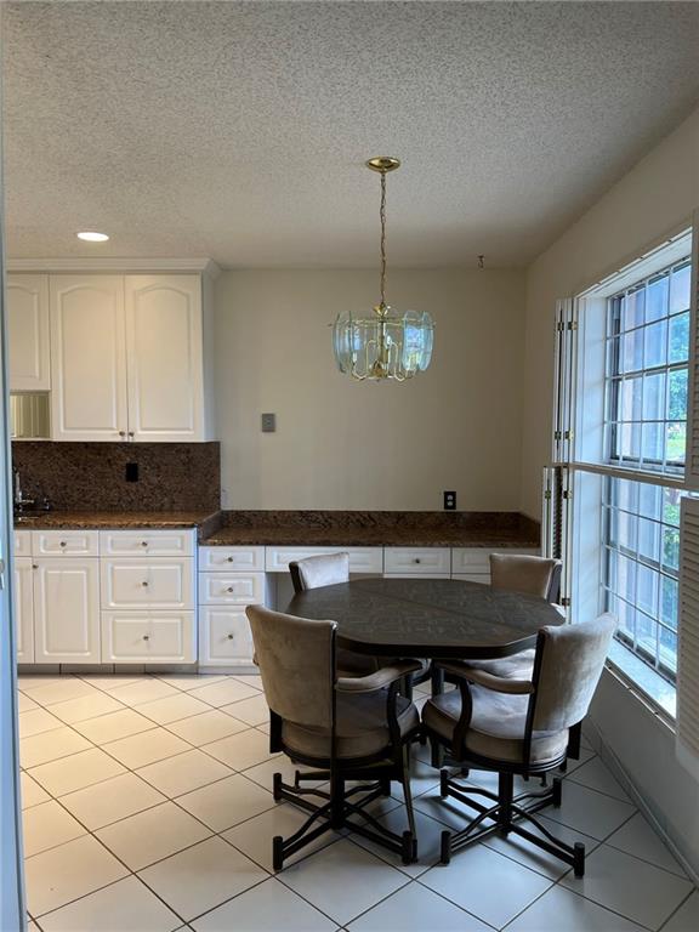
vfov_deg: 67.3
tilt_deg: -2.0
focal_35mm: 26
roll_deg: +1.0
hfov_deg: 53.1
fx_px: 700
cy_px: 466
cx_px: 350
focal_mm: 5.7
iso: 64
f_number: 1.5
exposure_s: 1/120
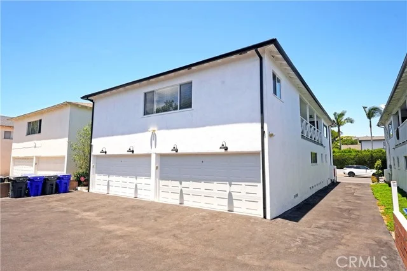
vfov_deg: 62.7
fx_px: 223
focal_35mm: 20
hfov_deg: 84.8
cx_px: 204
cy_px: 136
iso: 640
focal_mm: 19.7
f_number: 11
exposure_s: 1/640
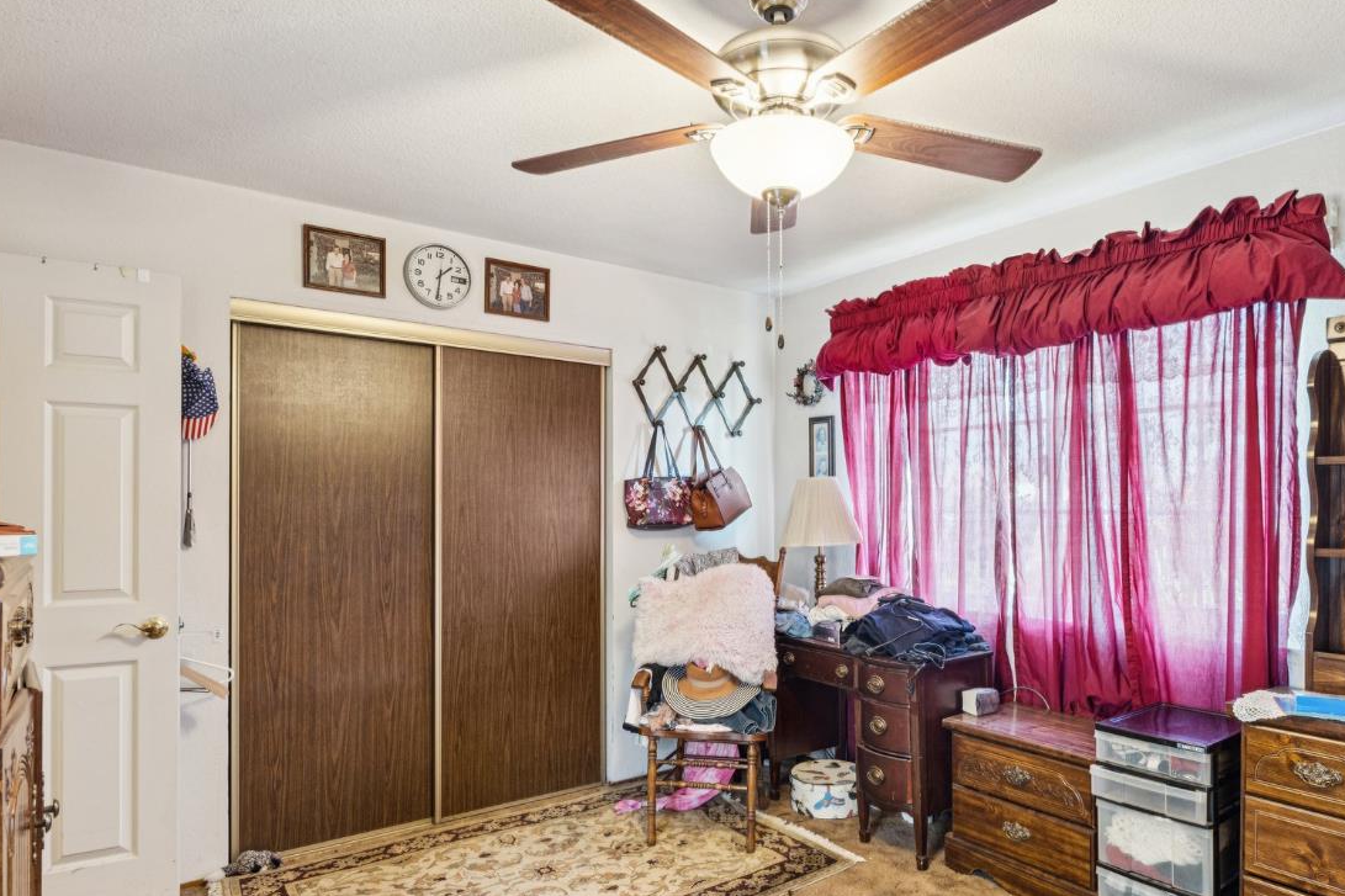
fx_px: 822
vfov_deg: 57.0
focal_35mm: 22
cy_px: 508
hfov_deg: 78.3
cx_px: 754
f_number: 8
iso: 400
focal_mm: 16
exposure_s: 1/4
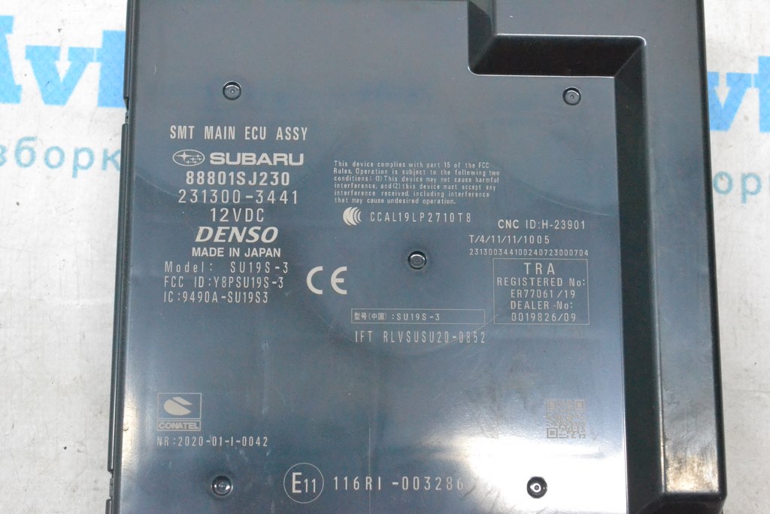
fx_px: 1476
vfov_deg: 19.7
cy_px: 257
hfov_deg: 29.2
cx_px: 385
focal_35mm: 69
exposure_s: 1/160
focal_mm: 46
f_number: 9
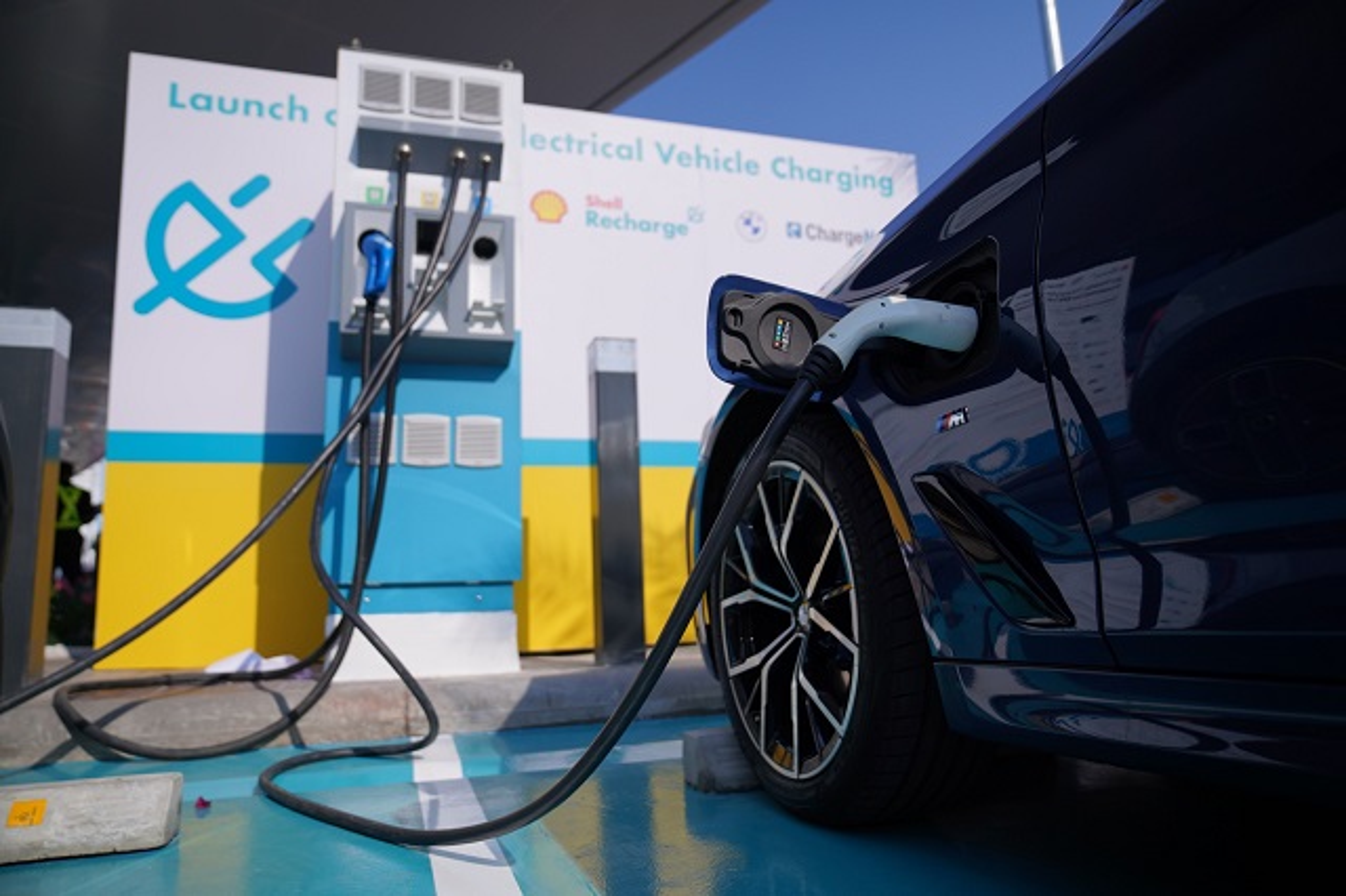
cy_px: 448
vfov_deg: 53.1
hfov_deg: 73.8
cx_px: 673
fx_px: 897
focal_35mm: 24
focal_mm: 24
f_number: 2.8
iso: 100
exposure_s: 1/3200
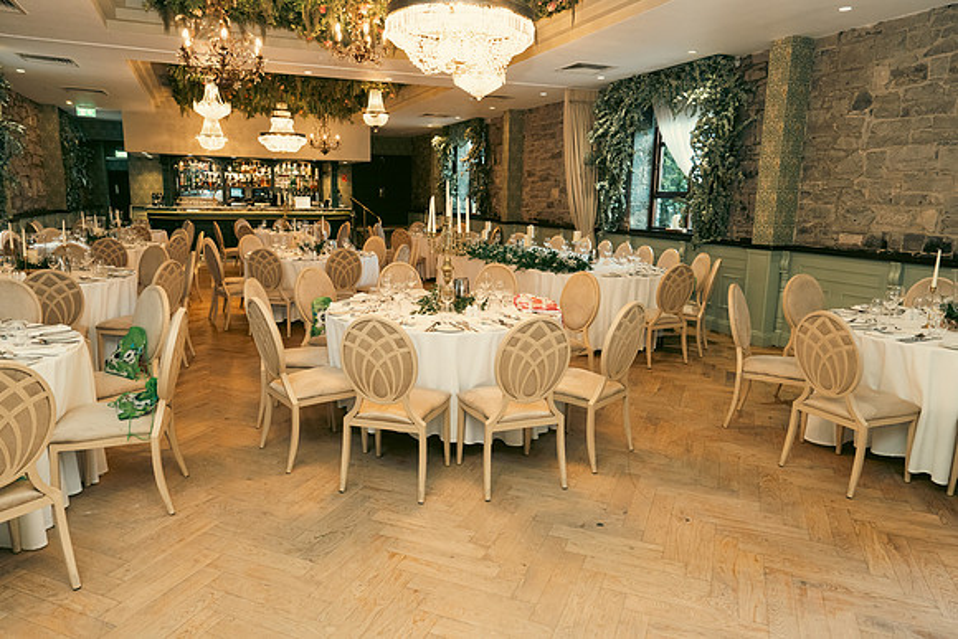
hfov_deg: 73.7
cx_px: 479
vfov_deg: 53.2
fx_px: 639
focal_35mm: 24
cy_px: 320
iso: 2500
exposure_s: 1/160
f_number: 3.5
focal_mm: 24
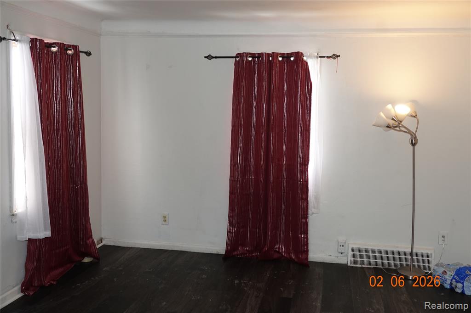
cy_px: 156
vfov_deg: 36.8
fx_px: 471
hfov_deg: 53.1
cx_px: 236
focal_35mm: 36
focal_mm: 13.31
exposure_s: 1/40
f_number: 3.2
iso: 400
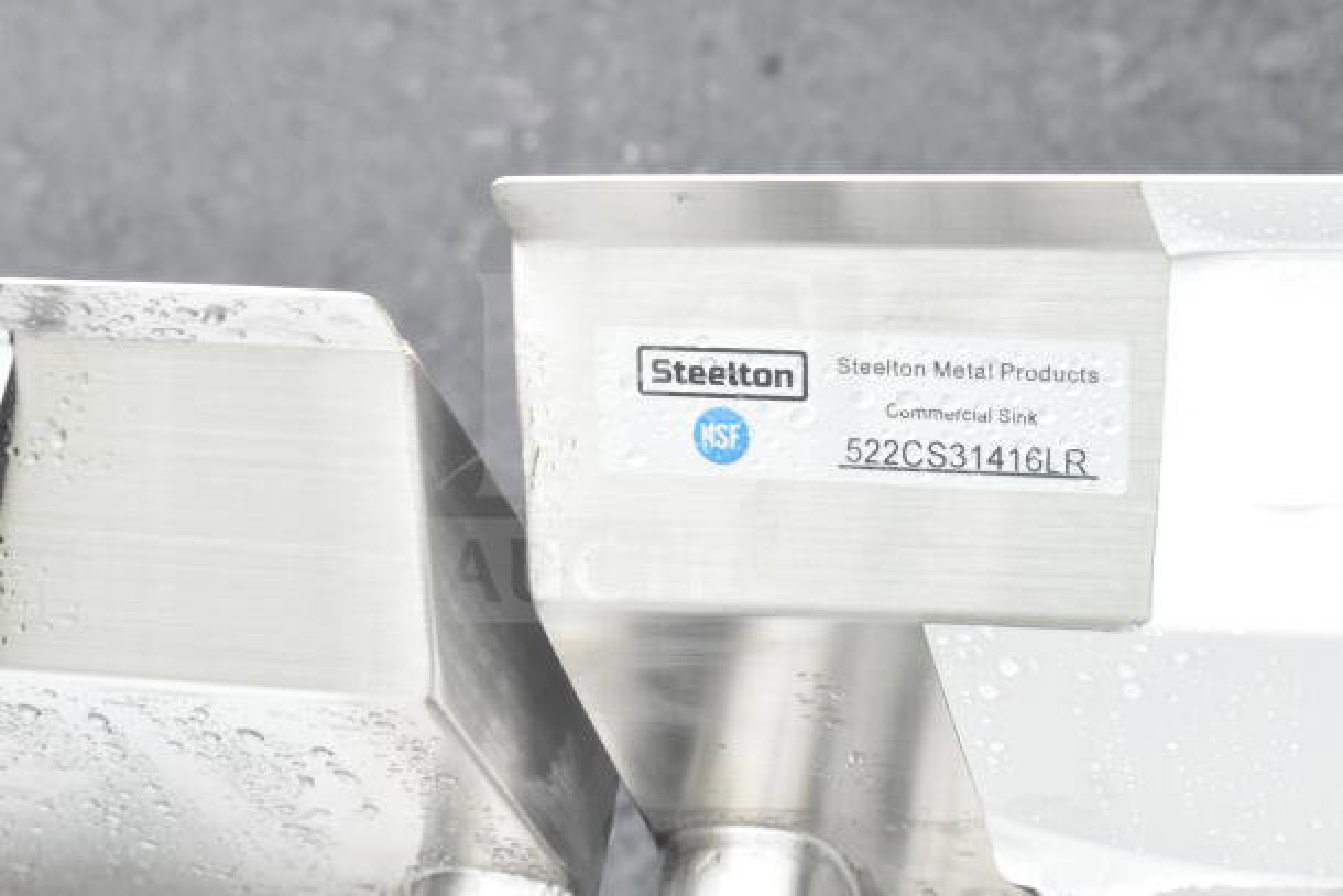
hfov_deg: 24.6
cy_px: 448
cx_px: 672
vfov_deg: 16.6
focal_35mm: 82
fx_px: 3078
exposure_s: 1/250
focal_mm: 55
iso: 1600
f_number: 8
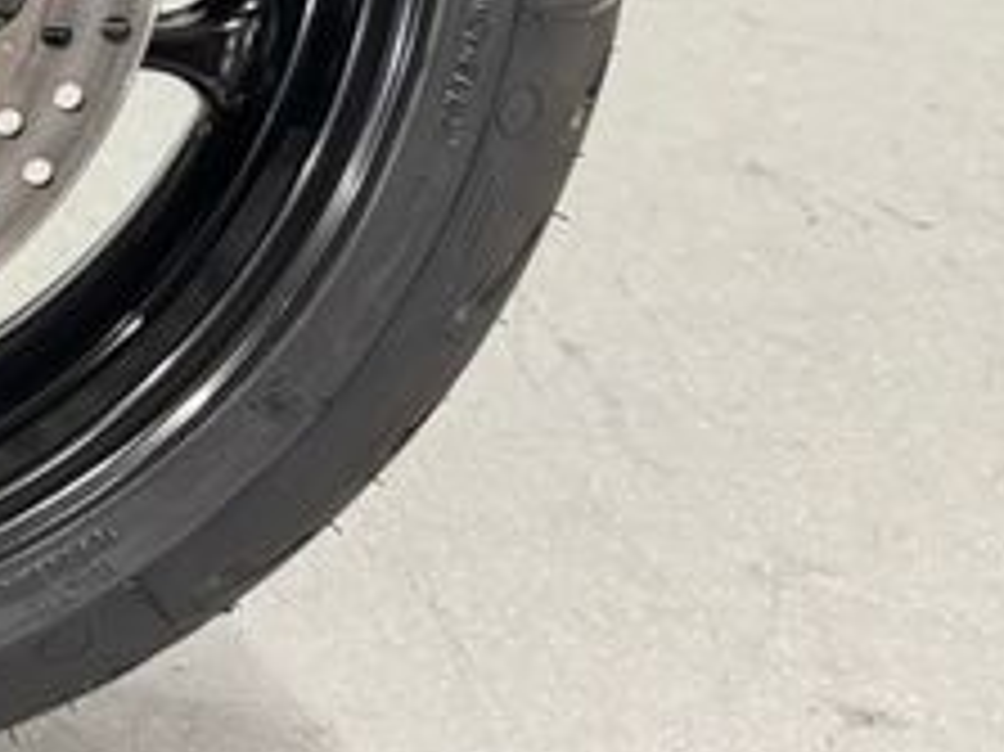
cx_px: -423
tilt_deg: -18.0
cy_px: -293
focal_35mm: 69
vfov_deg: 19.3
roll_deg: +1.2
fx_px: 2000
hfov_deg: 23.6
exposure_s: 1/50
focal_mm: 6.76
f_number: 1.78
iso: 320
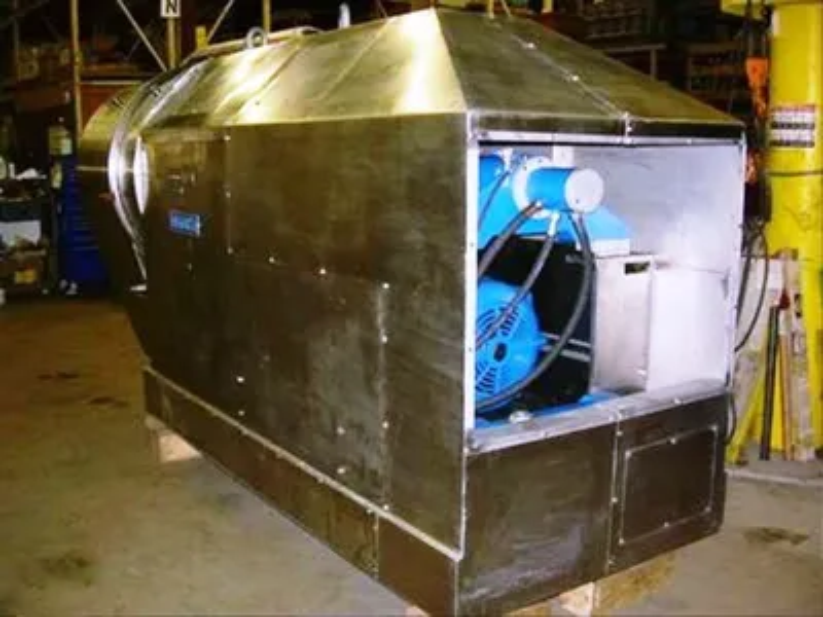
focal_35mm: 38
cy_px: 308
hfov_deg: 49.0
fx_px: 903
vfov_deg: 37.7
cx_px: 412
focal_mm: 6.3
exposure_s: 1/60
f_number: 2.8
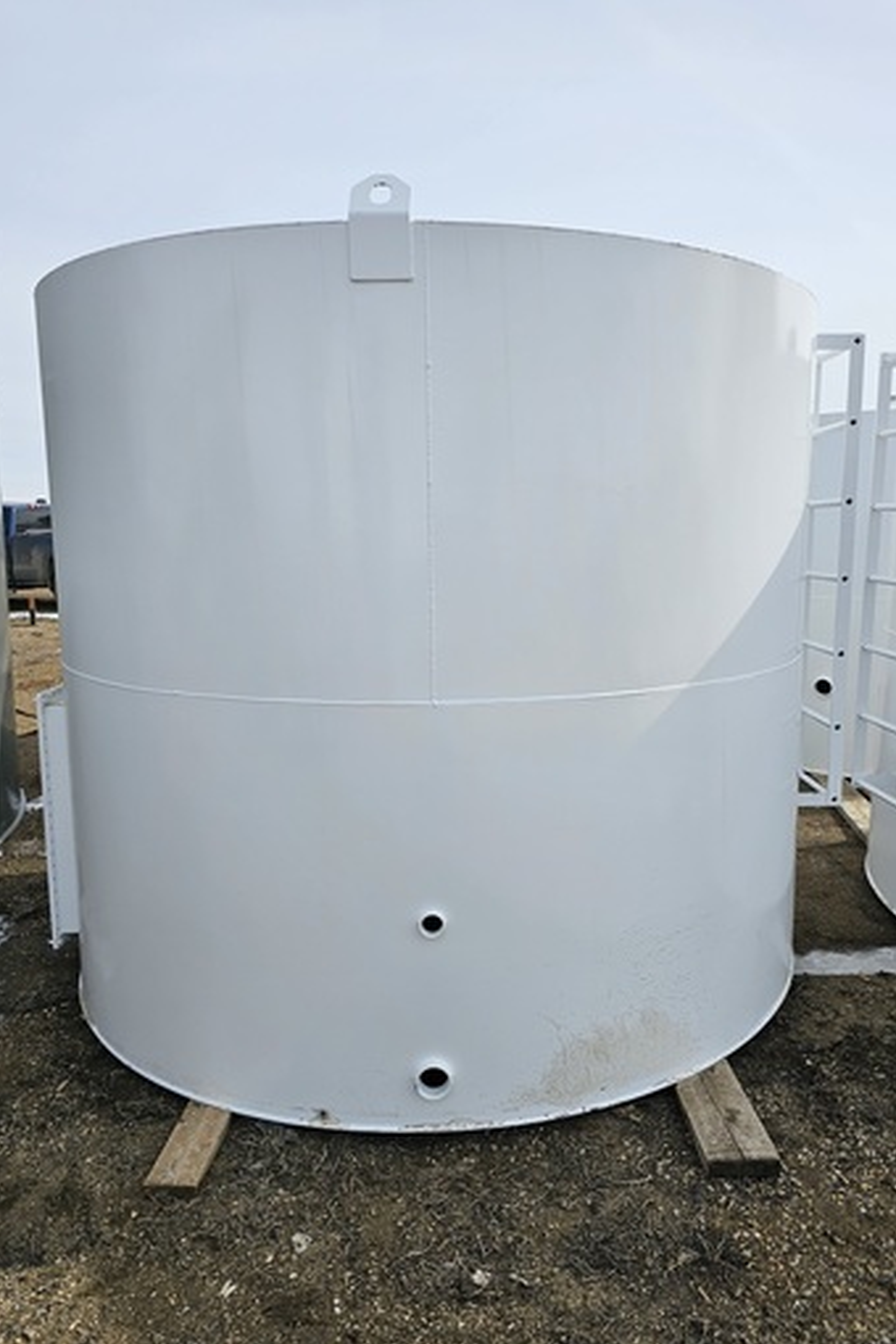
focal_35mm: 25
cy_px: 658
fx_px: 933
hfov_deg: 51.1
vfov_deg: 71.5
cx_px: 511
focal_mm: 6.3
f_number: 1.7
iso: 10
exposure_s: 1/1742
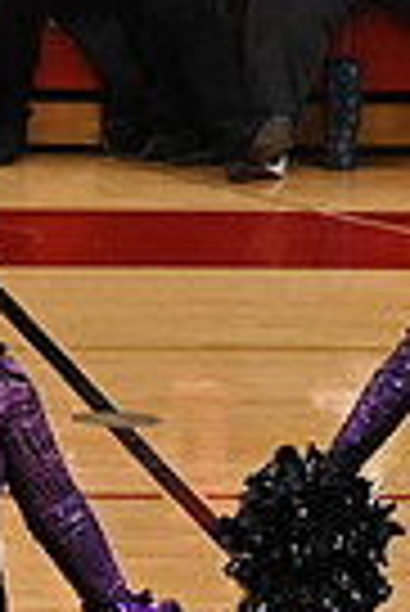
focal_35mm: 640
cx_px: -843
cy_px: 632
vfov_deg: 3.2
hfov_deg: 2.1
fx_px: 10905
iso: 6400
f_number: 4
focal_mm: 100
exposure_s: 1/400
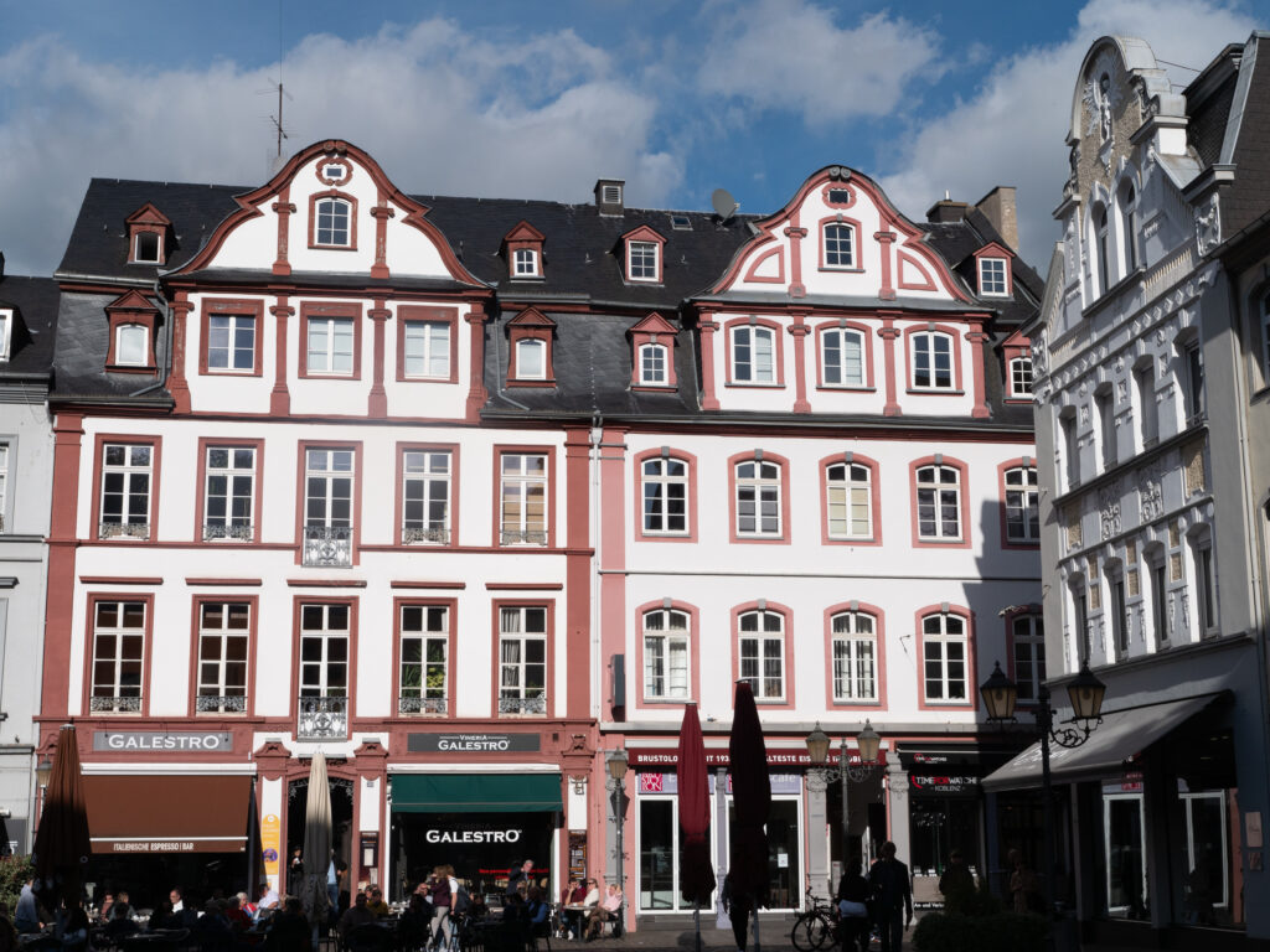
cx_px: 635
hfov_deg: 38.2
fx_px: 1834
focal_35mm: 50
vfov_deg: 29.1
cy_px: 476
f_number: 10
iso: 200
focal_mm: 25
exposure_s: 1/1000
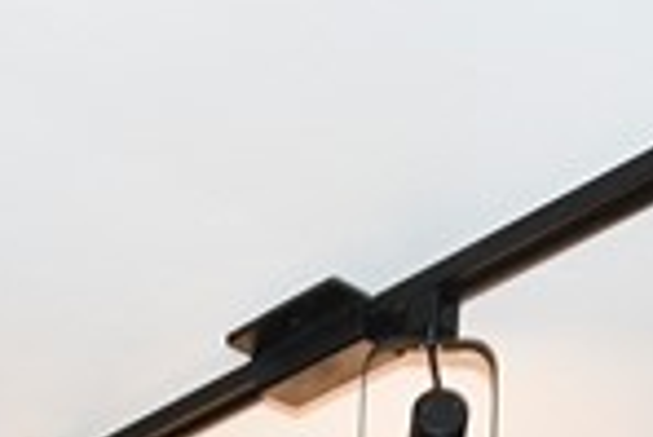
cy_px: 1505
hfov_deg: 15.3
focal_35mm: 132
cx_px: 49
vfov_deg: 8.1
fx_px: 2397
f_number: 5
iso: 800
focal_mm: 12
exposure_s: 1/60
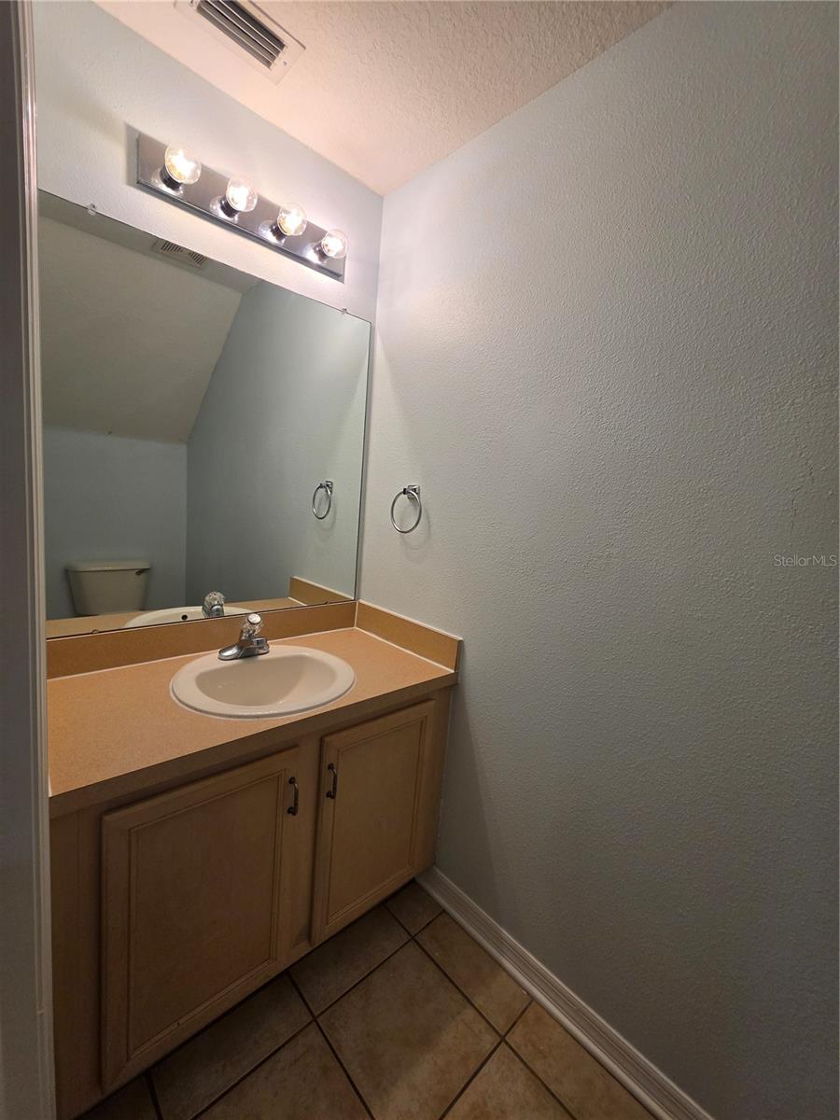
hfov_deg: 89.9
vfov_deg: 106.2
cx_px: 420
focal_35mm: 13
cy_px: 560
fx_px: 421
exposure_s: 1/120
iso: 100
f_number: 1.9
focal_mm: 2.2
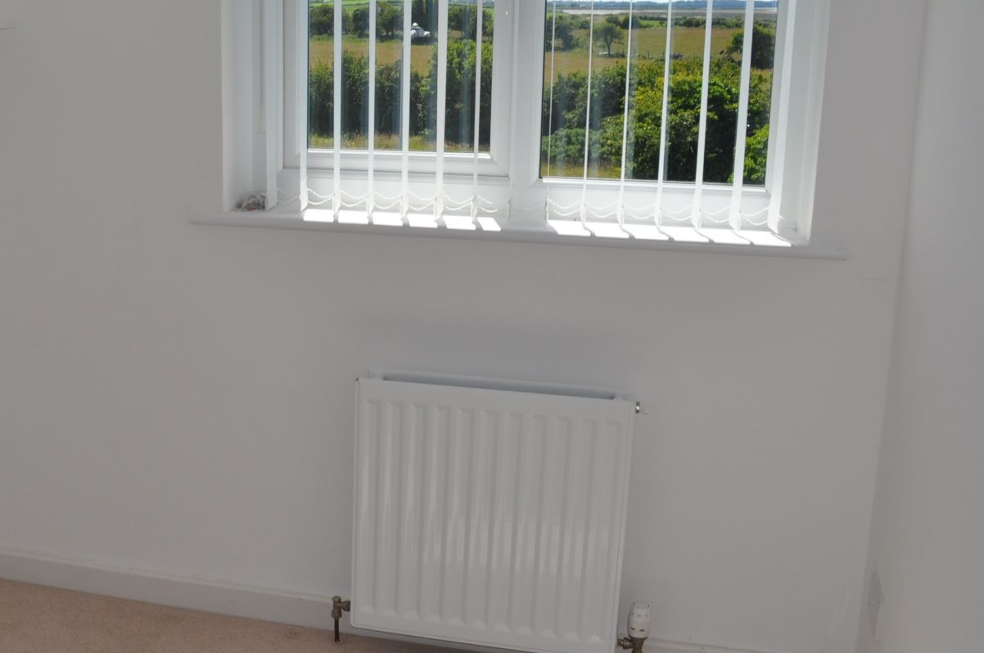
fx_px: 1256
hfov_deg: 41.1
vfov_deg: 29.1
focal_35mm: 46
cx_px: 202
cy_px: 358
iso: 200
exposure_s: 1/200
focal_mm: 18
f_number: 9
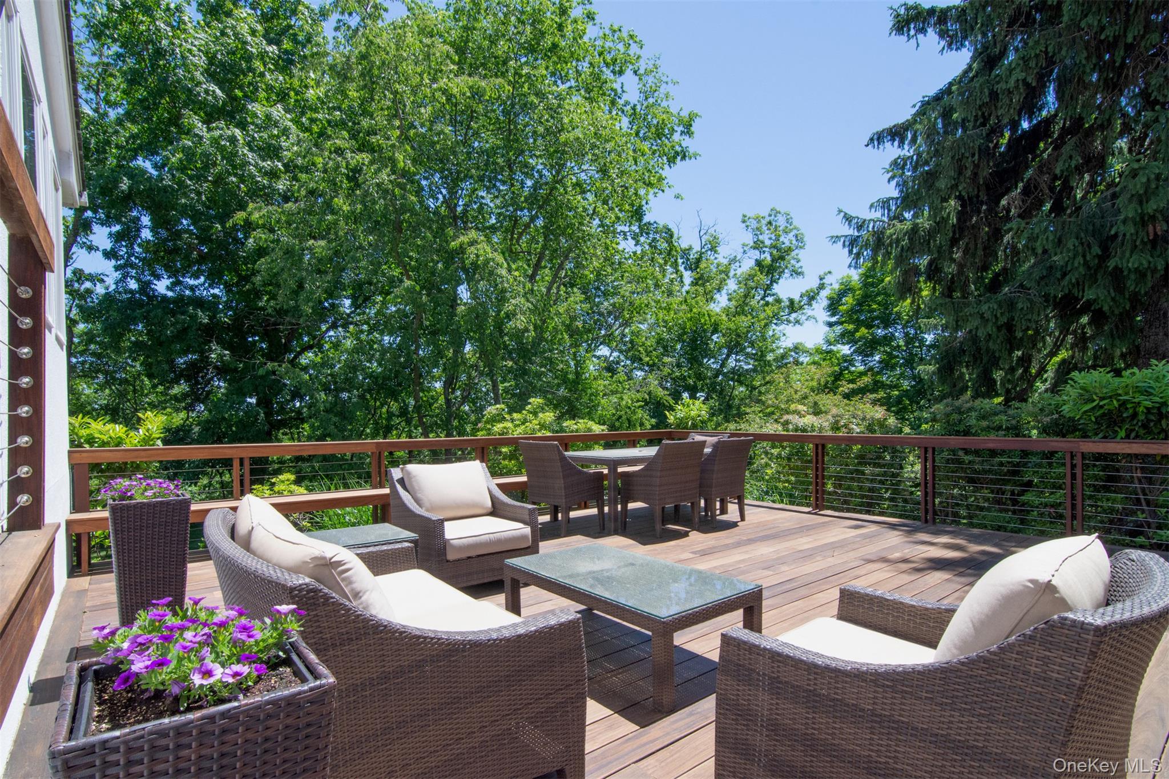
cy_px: 390
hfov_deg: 95.0
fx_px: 536
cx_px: 584
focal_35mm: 16
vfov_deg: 72.0
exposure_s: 1/250
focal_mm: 11
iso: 640
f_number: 14
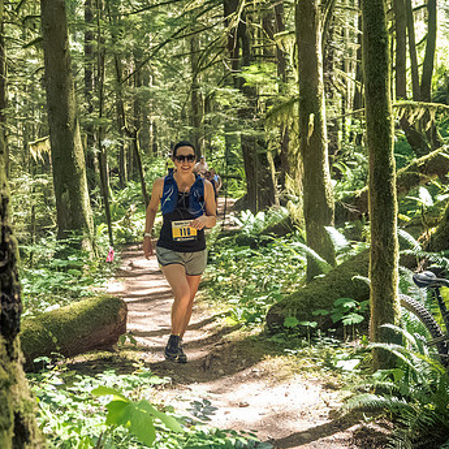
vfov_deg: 29.0
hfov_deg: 28.5
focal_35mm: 59
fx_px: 866
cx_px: 98
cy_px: 197
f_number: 2.8
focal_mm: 19
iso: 4000
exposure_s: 1/1000
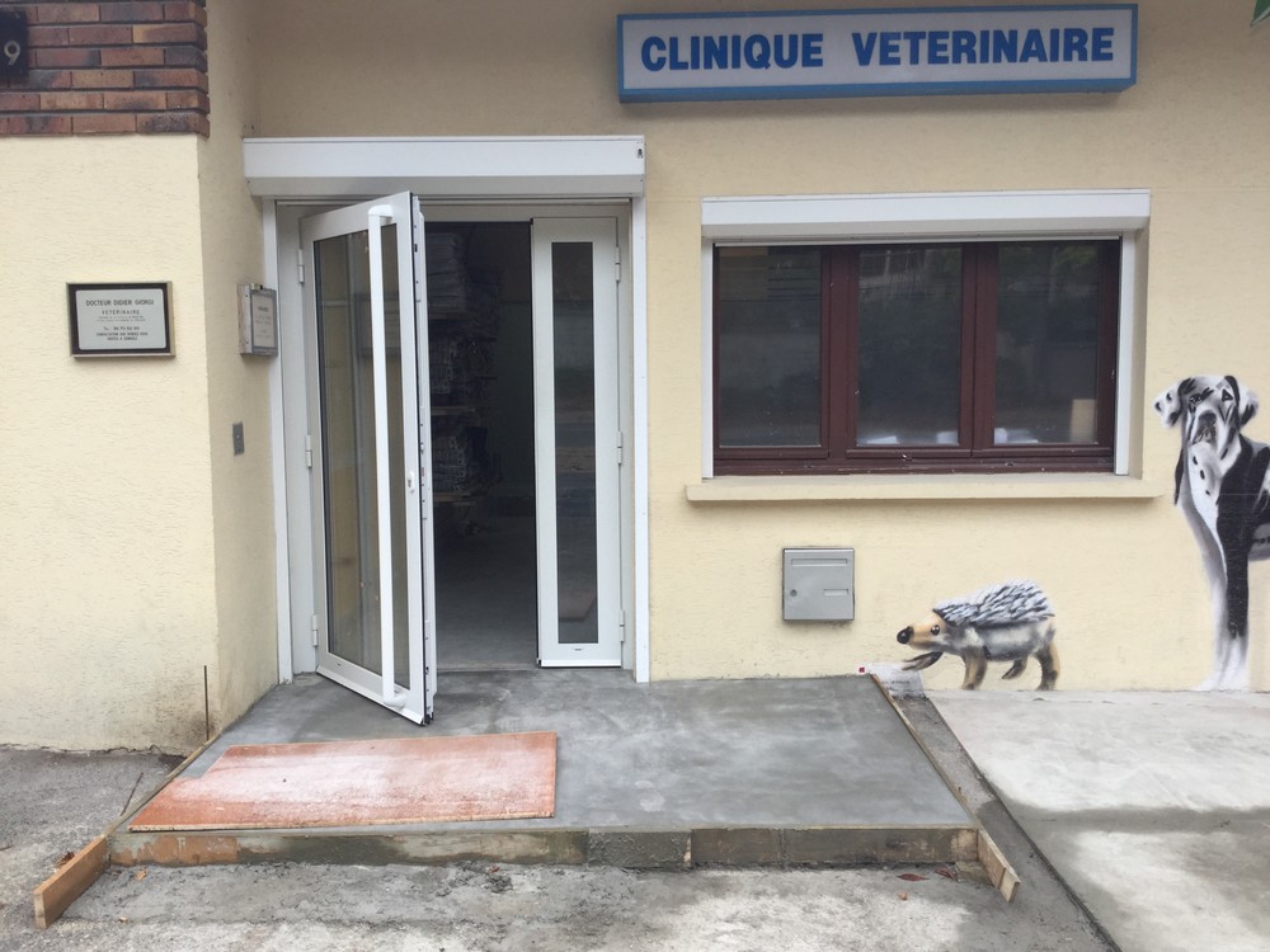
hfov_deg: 58.4
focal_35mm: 31
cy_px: 476
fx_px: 1137
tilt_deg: -5.8
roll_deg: -1.1
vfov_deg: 45.4
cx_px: 635
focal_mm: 3.3
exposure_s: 1/120
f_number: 2.4
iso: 25
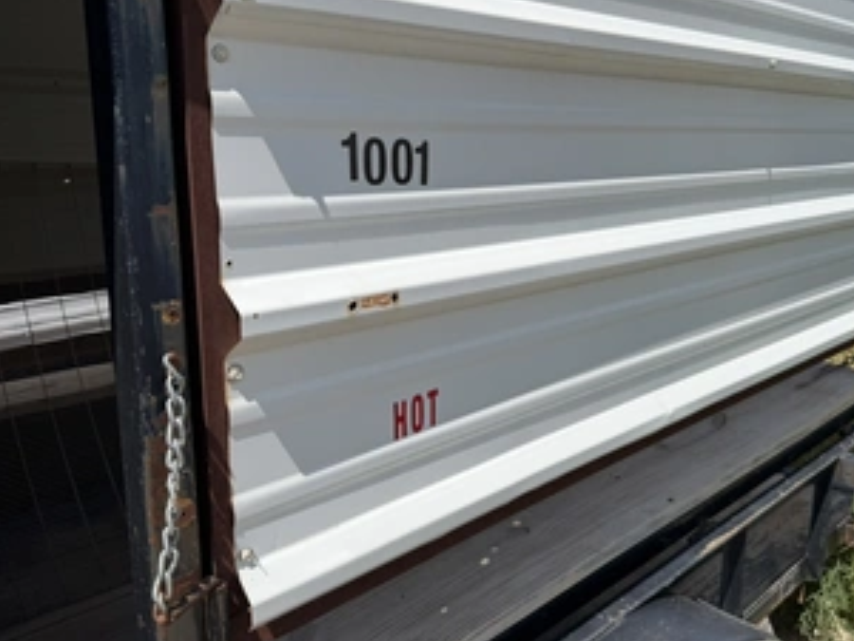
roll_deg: +0.4
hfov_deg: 56.6
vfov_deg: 44.2
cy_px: 316
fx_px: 789
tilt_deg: -20.9
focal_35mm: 32
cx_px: 487
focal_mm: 6.76
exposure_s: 1/5714
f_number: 1.78
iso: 80
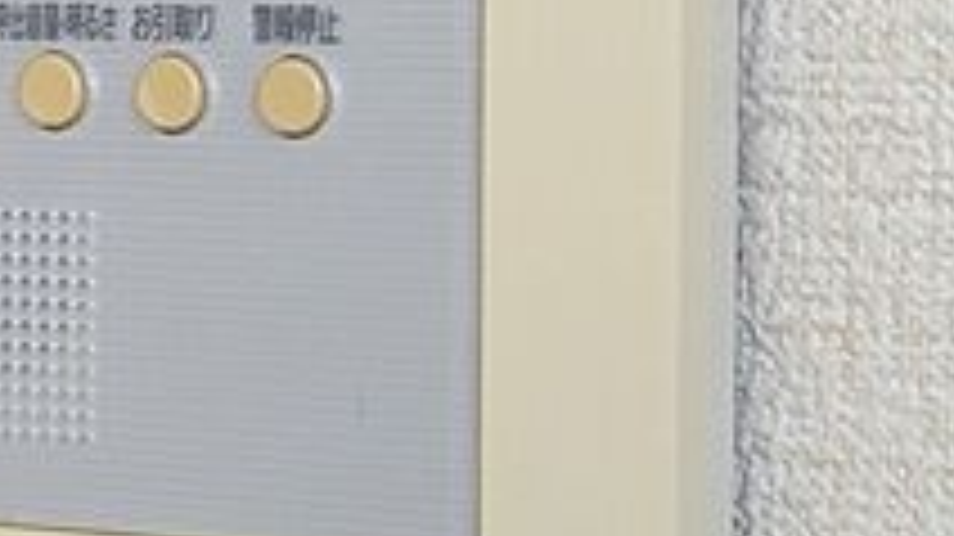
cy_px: 176
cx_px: 202
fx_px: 4248
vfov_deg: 7.2
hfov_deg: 12.8
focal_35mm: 168
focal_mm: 5.43
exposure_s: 1/24
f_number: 1.89
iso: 136
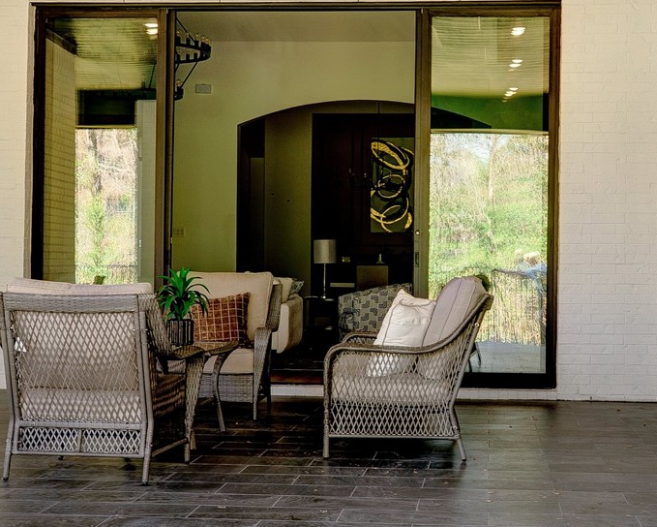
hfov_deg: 26.4
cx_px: 383
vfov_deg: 21.3
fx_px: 1401
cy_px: 256
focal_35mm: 72
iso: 200
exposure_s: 1/30
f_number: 8
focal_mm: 24
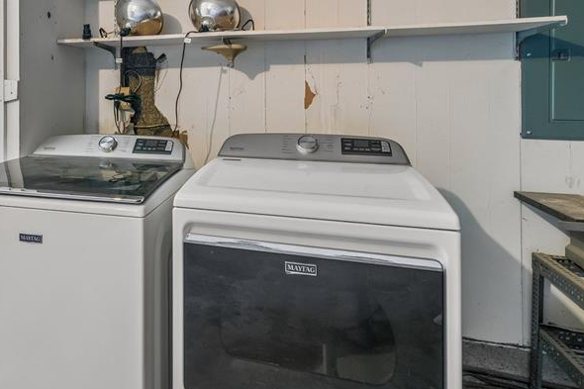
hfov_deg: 65.6
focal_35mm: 26
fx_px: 422
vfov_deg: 47.8
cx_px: 153
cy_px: 100
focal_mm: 10
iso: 200
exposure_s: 1/10
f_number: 6.3
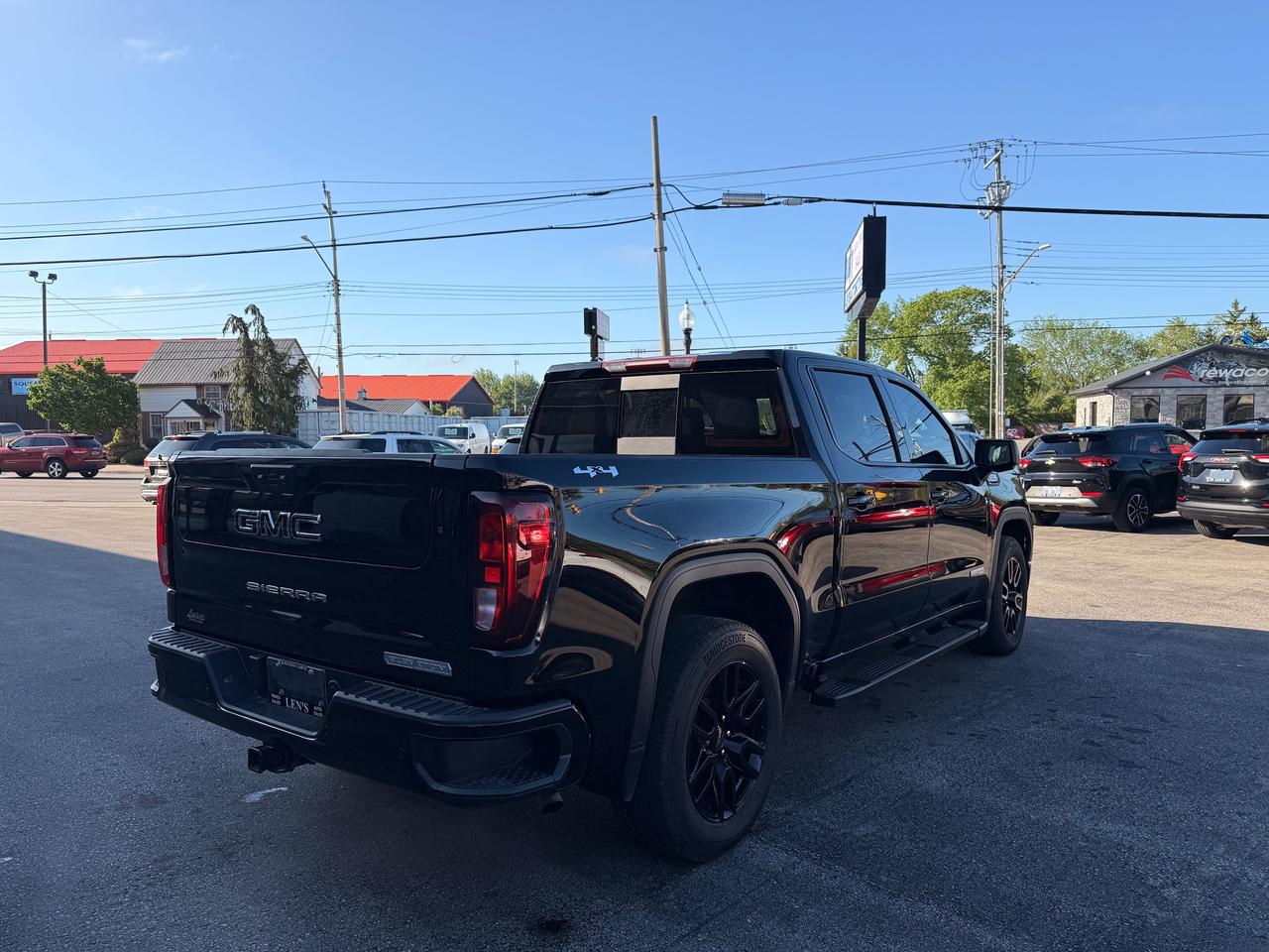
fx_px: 880
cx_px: 634
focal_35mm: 24
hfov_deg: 71.6
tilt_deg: -3.2
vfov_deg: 56.8
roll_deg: +0.3
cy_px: 476
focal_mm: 6.76
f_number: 1.78
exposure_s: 1/3145
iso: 80
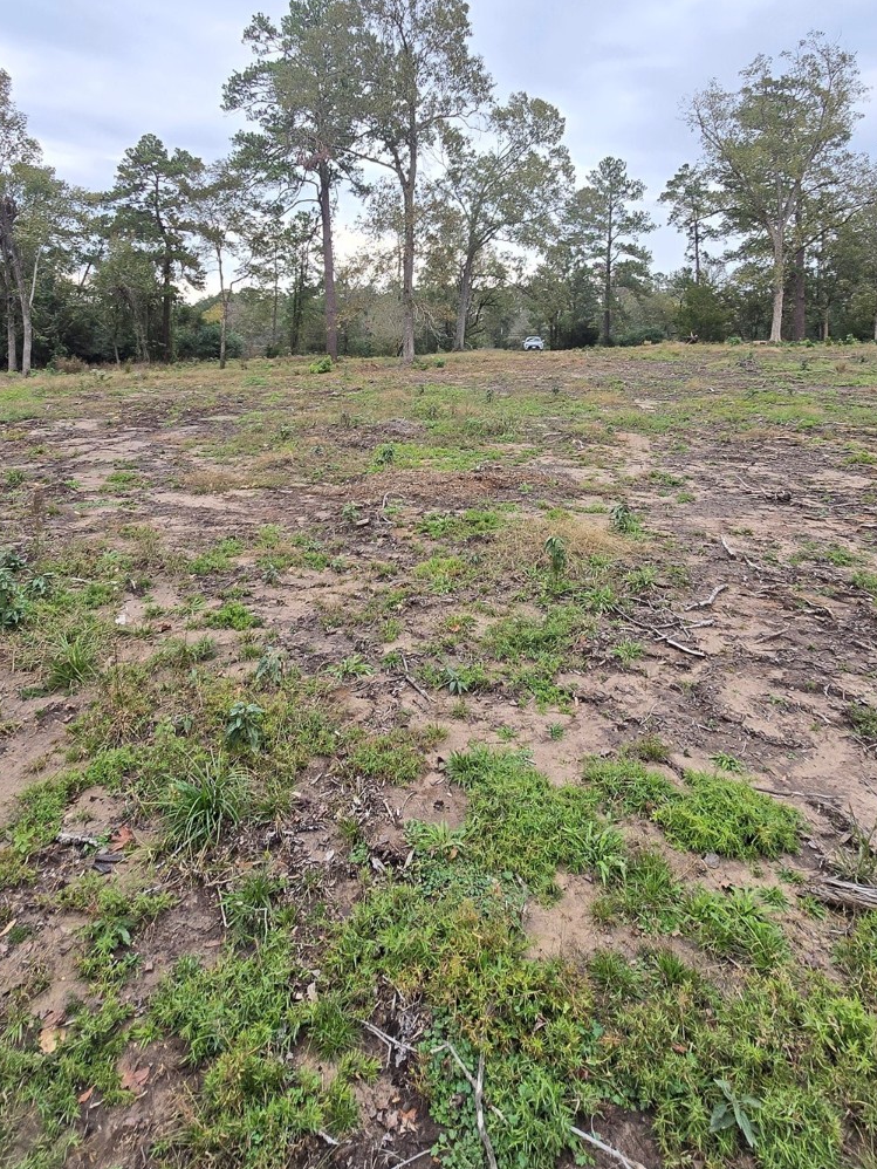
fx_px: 675
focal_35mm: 20
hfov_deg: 66.0
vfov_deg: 78.0
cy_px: 354
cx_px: 422
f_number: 2.2
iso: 64
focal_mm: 2.2
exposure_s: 1/120
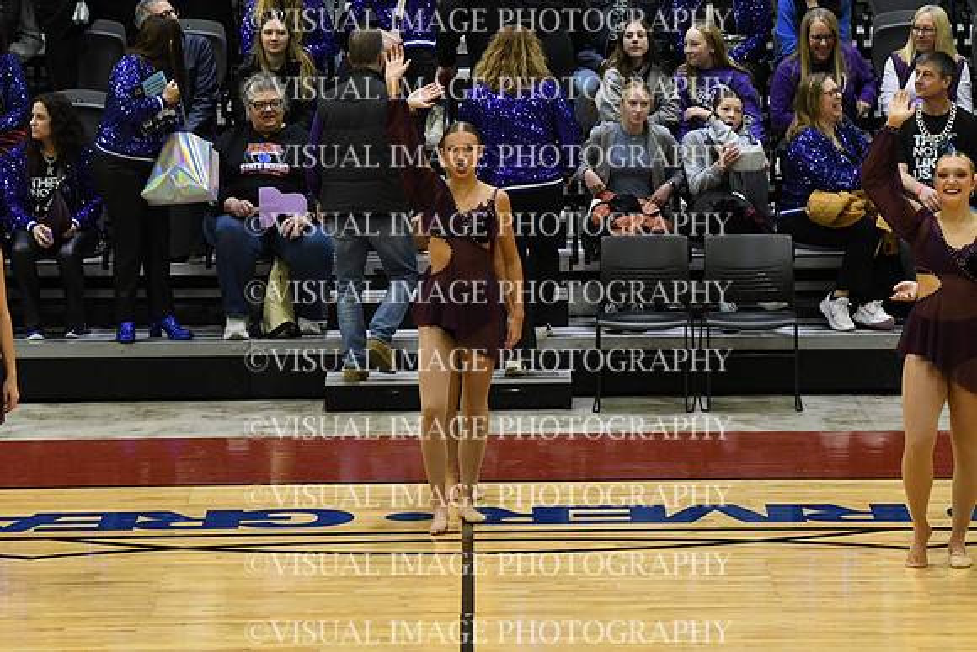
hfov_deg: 10.2
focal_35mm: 202
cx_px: 488
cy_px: 326
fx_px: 5483
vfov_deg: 6.8
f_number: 4
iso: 5000
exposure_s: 1/500
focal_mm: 135
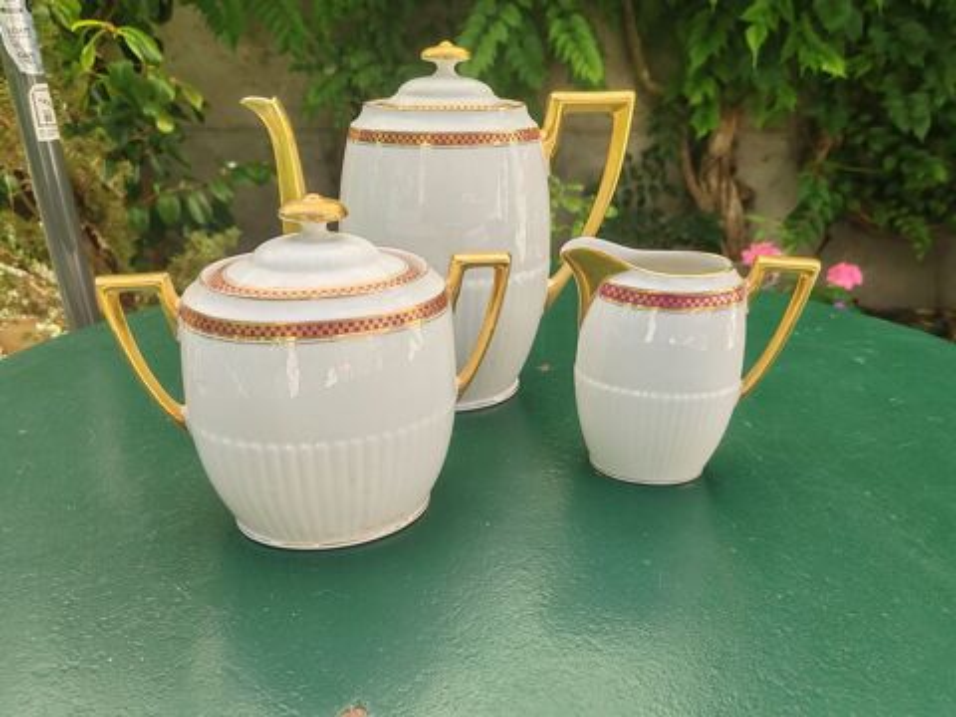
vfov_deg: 51.4
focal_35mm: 27
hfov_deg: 65.3
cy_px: 358
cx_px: 478
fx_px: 746
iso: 50
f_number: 1.9
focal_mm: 6.12
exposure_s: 1/120
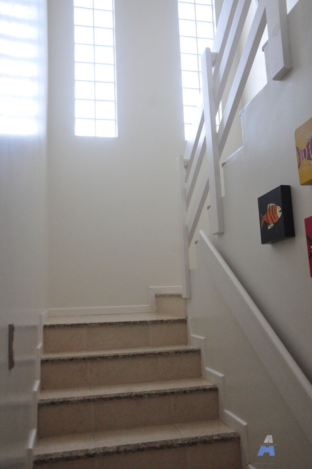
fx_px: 411
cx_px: 156
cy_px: 234
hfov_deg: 41.6
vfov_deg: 59.6
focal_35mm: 32
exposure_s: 1/60
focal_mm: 21
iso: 2500
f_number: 7.1
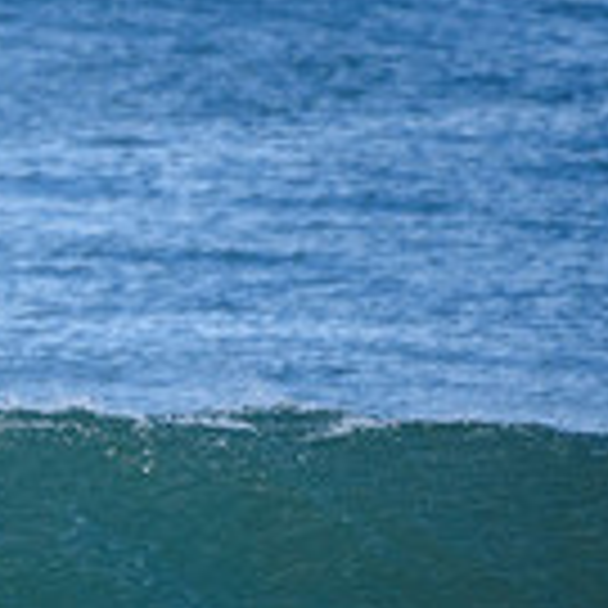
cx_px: -563
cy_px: 673
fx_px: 41512
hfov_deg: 0.8
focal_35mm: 2089
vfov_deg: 0.8
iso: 500
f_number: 5.6
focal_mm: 380
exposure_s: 1/2000
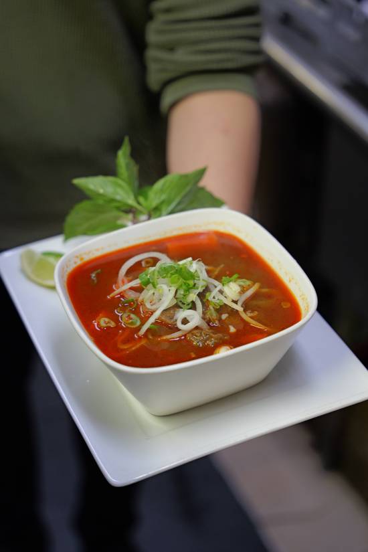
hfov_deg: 19.5
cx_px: 184
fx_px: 1073
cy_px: 276
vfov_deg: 28.8
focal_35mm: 70
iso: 800
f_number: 2.8
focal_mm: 70
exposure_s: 1/80
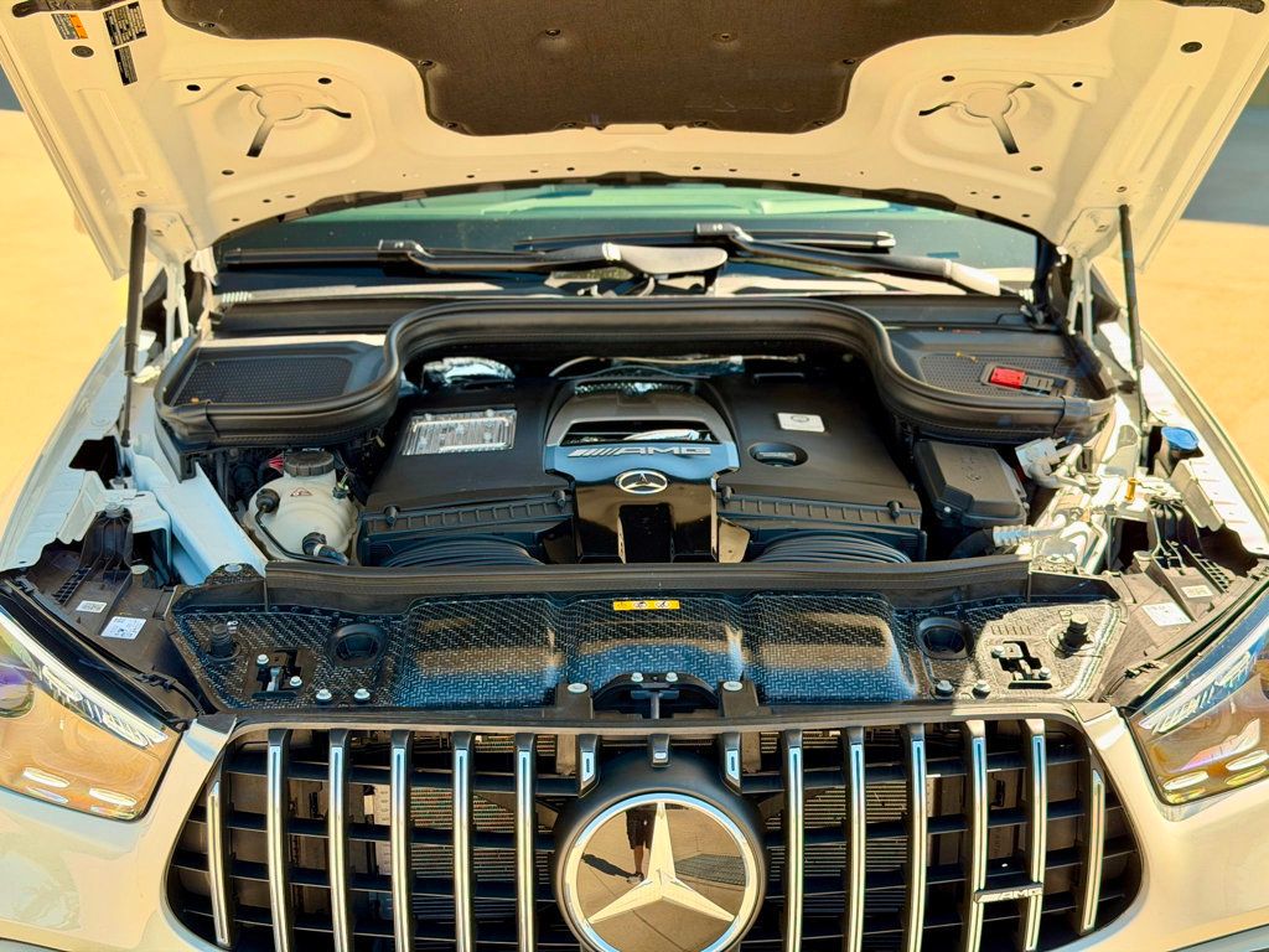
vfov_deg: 30.3
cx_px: 634
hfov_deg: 39.7
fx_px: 1760
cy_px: 476
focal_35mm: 48
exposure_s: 1/186
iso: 80
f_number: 1.78
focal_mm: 6.76
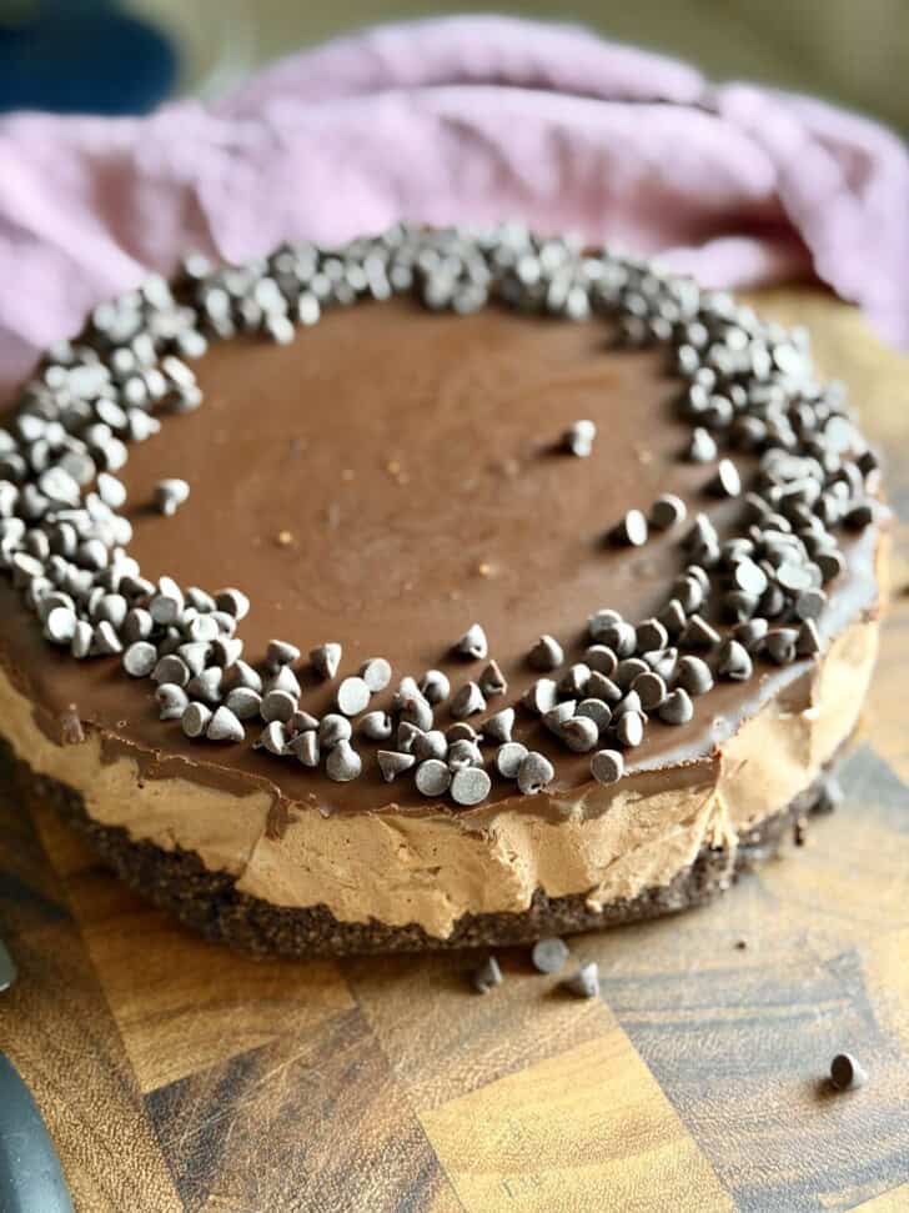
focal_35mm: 48
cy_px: 606
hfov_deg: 30.3
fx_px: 1681
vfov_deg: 39.7
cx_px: 454
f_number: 1.8
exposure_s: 1/40
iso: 320
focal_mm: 6.8
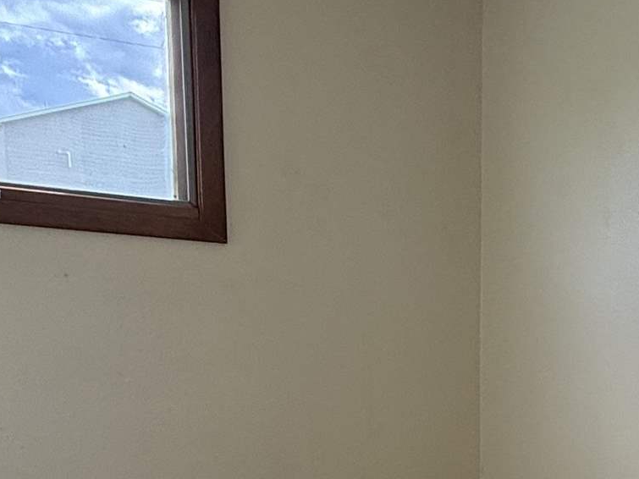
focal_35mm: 57
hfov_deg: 27.2
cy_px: 493
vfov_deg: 24.4
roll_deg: -4.6
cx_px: 868
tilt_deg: -10.0
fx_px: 1052
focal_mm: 2.22
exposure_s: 1/102
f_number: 2.2
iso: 64
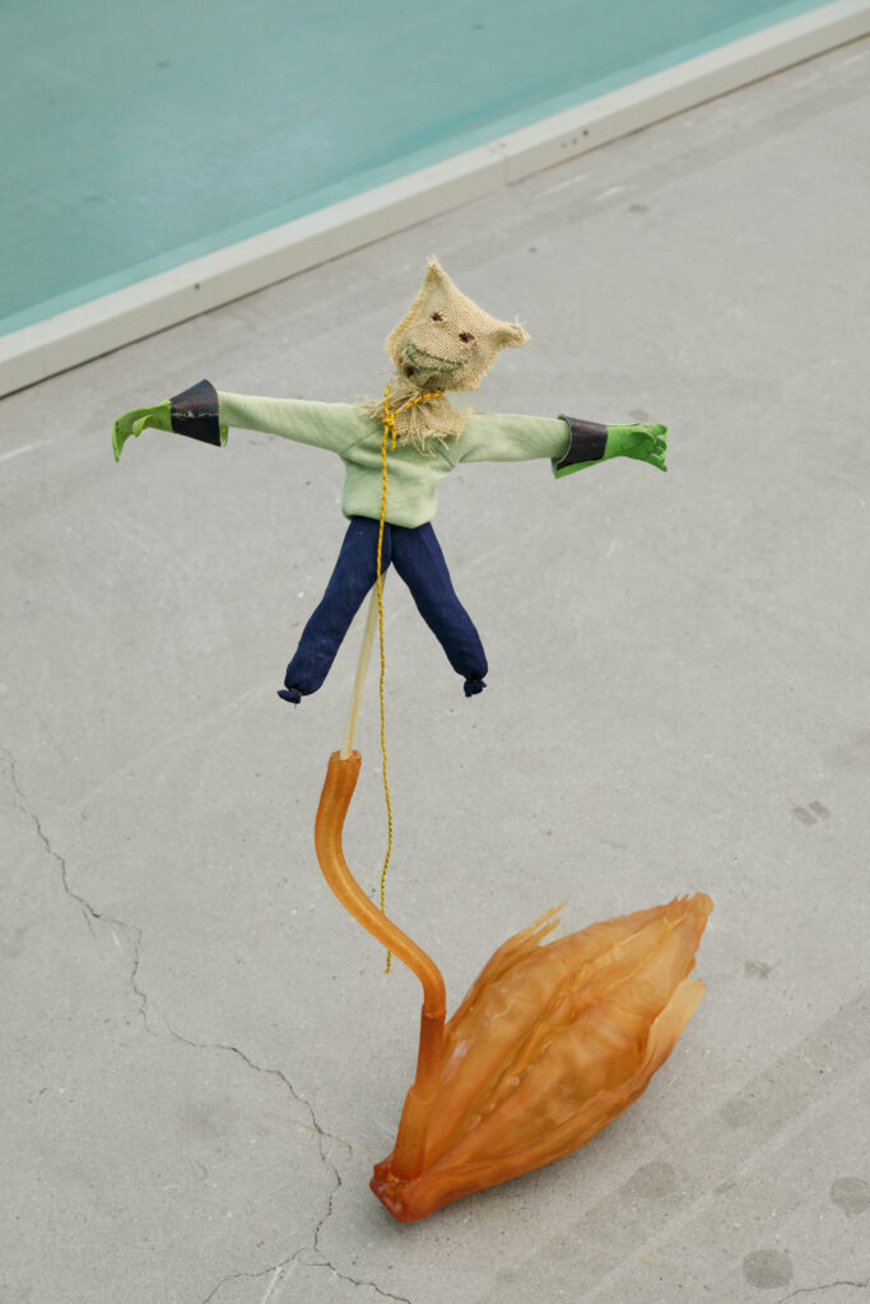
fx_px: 2247
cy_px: 652
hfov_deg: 21.9
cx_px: 435
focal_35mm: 62
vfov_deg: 32.4
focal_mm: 41.1
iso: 400
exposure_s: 1/15
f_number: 7.1
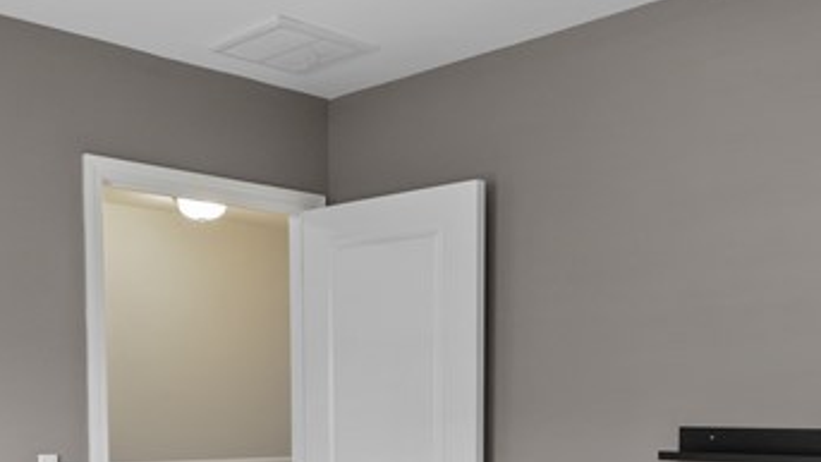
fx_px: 1154
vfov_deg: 21.5
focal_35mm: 53
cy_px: 505
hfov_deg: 39.2
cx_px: 436
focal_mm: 16
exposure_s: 1/30
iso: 1250
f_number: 6.3
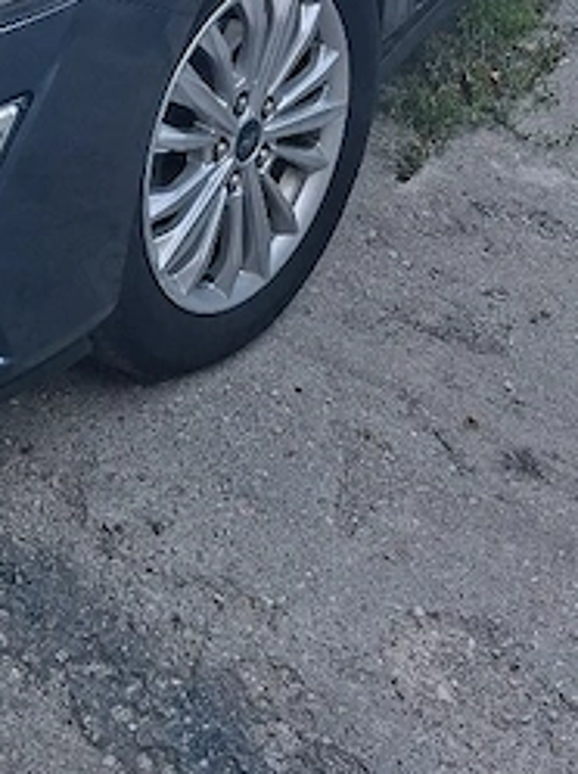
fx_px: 1652
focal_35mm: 74
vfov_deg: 23.1
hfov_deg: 18.9
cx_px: -81
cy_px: -261
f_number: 1.8
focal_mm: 5.54
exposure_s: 1/147
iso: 50
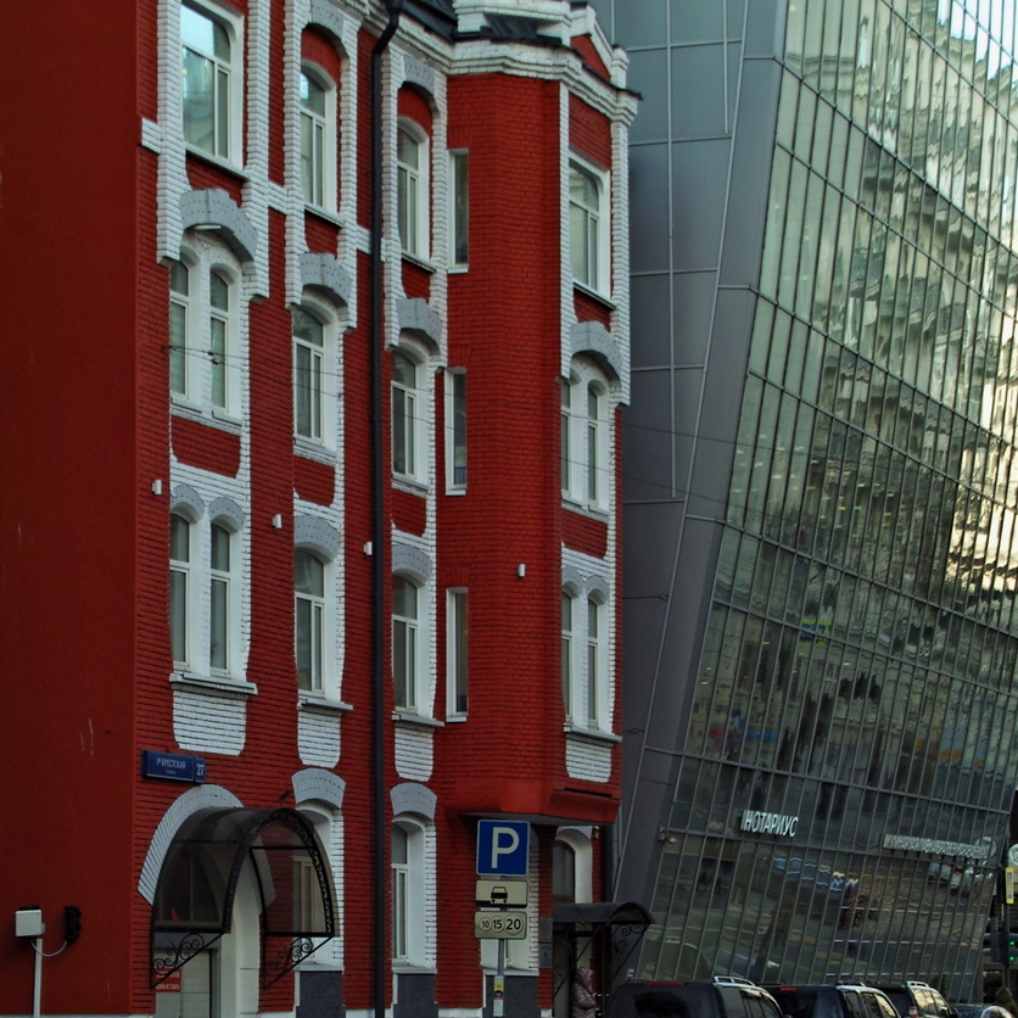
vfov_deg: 16.1
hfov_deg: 16.1
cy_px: 700
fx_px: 3593
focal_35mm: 108
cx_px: 462
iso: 100
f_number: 5.6
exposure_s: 1/80
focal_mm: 35
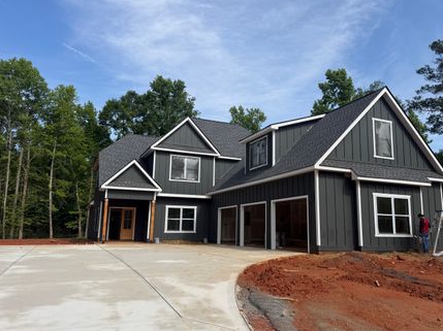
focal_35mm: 28
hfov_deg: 63.4
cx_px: 241
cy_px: 173
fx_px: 358
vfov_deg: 49.7
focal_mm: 6.76
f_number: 1.78
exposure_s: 1/5319
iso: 80
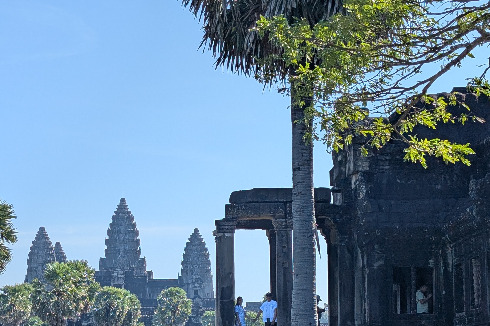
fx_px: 1102
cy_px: 215
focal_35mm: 81
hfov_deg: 24.9
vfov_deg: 16.8
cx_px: 163
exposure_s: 1/1385
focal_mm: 6.9
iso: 21
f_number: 1.68
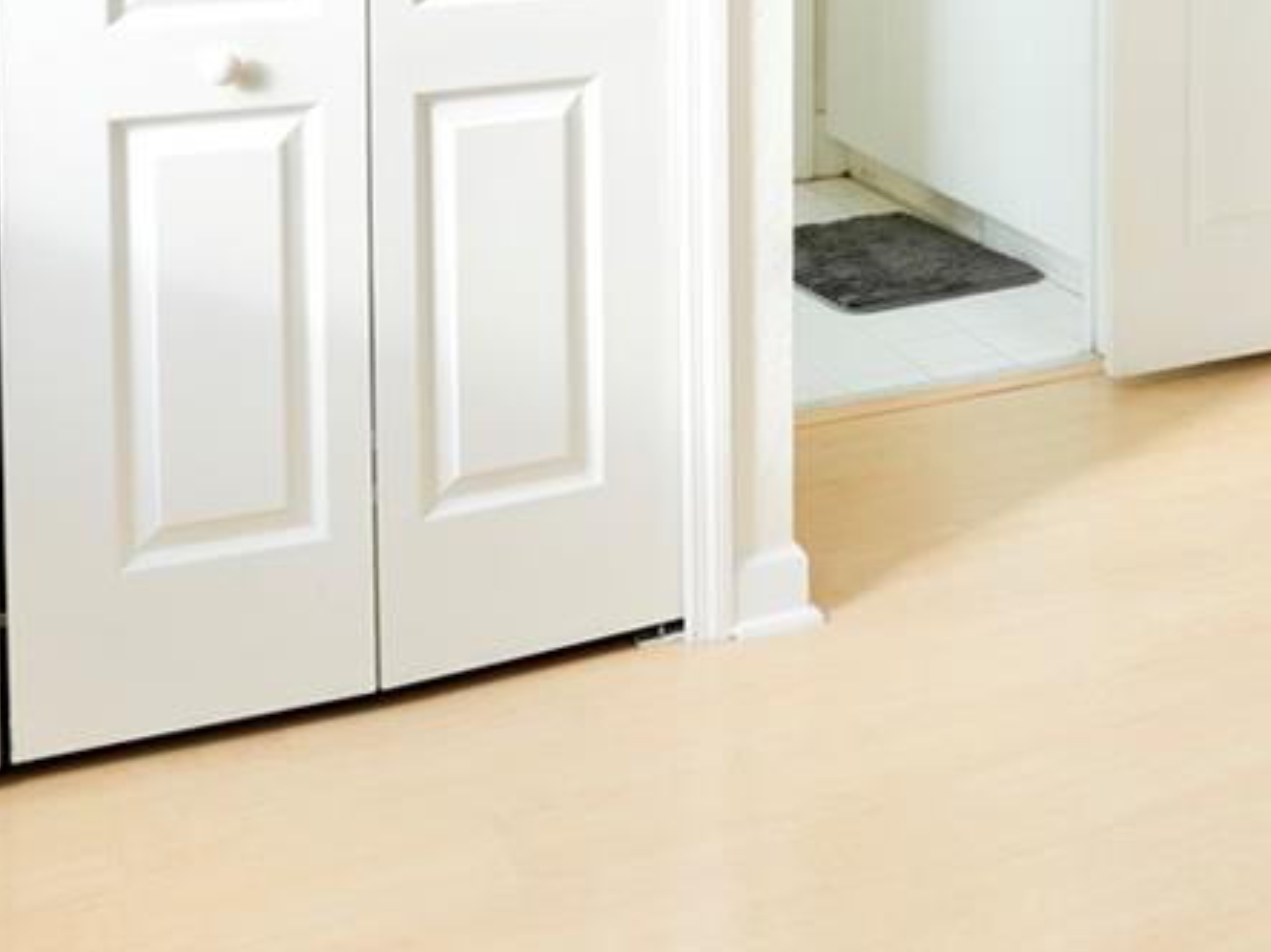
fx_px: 2166
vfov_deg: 22.1
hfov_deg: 30.4
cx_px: 1274
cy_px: -313
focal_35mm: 59
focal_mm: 17
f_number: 7.1
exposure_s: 1/13
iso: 100
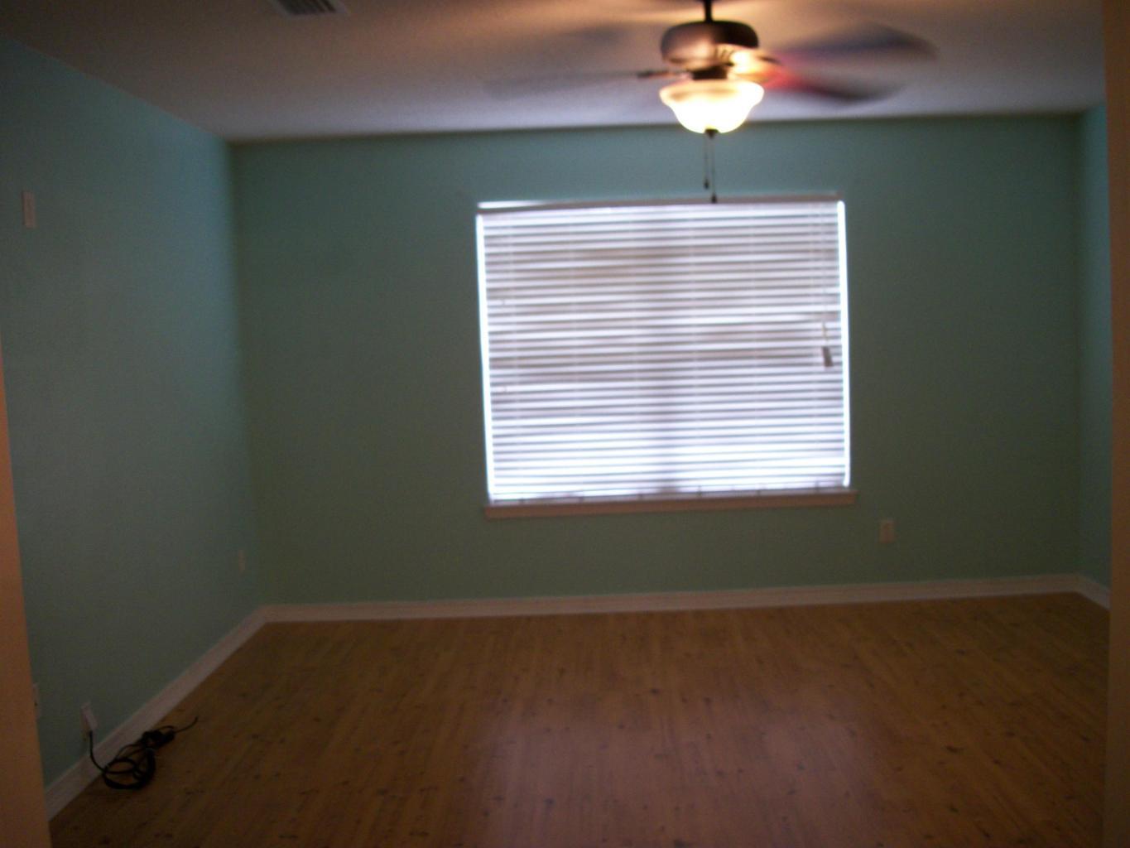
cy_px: 424
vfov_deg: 44.2
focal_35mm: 32
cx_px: 565
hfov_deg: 56.8
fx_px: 1045
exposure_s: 1/25
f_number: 2.9
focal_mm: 5.7
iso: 160
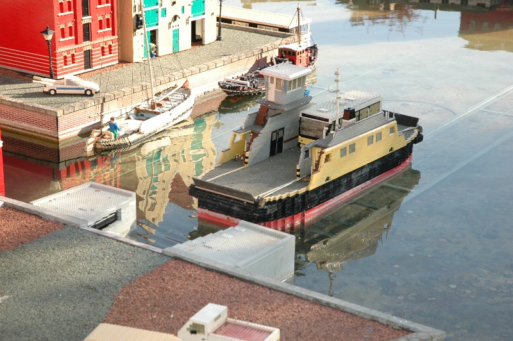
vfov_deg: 16.5
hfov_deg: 24.6
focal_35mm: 82
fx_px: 1175
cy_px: 170
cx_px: 256
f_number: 4.5
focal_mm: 55
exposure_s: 1/200
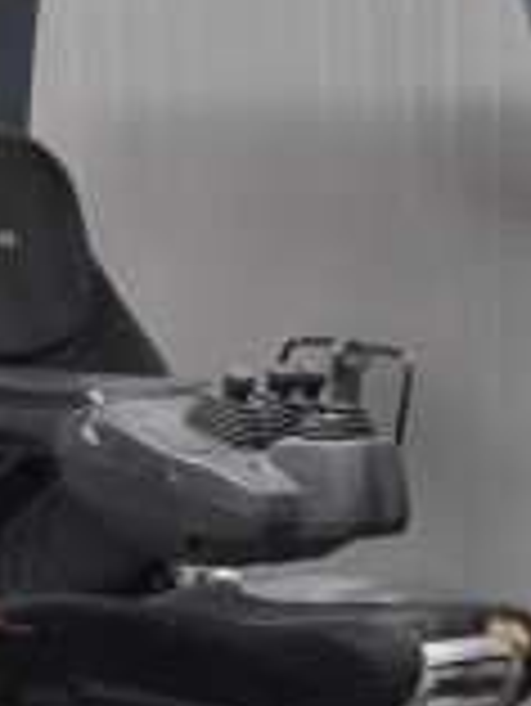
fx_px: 5413
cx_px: 644
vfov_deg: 7.4
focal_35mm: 265
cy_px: 733
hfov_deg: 5.6
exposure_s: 1/40
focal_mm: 24
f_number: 5
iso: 1600
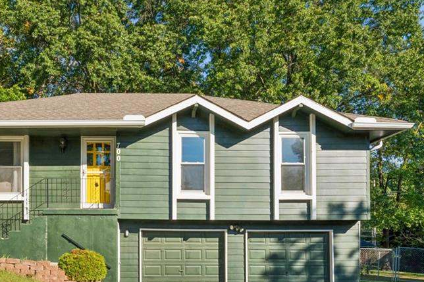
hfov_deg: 52.6
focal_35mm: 36
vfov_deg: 36.8
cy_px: 187
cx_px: 142
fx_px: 420
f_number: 22
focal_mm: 22.4
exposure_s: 1/13
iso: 100
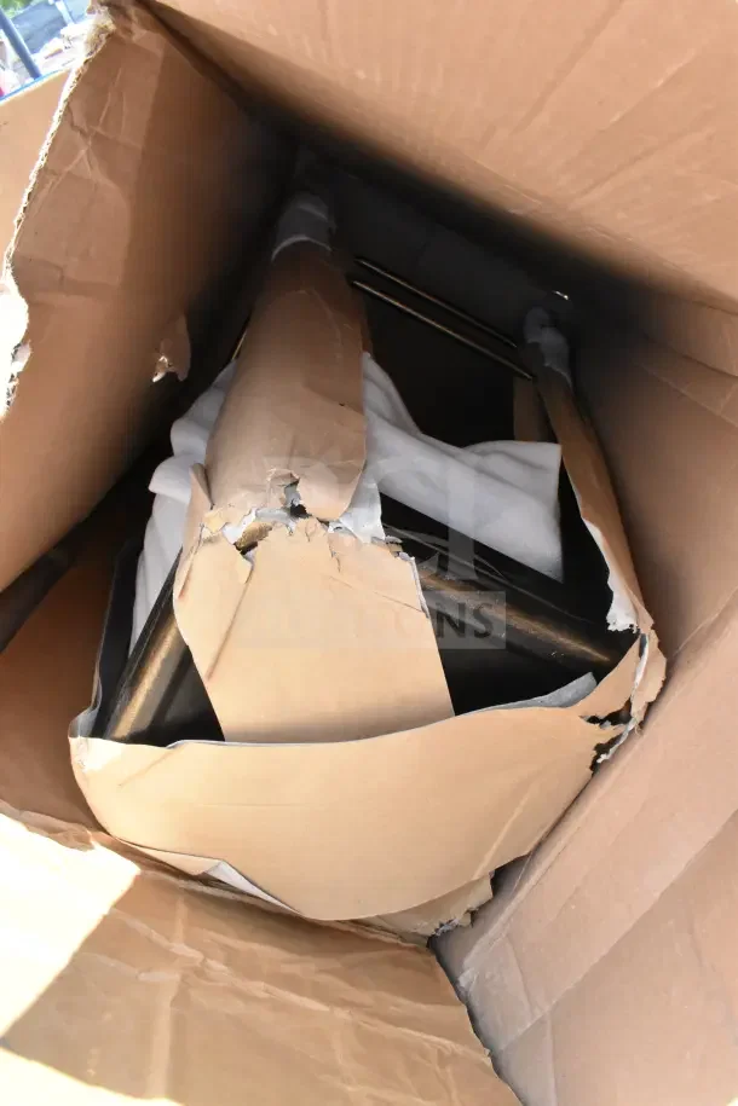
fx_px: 830
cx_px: 369
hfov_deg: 47.9
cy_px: 553
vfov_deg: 67.4
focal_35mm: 27
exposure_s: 1/800
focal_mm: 18
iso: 6400
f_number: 14
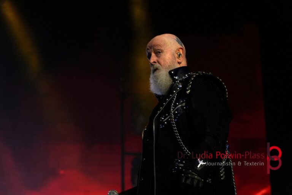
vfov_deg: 8.9
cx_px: 146
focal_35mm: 154
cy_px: 98
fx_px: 1253
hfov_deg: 13.3
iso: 1600
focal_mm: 103
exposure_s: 1/160
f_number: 5.6
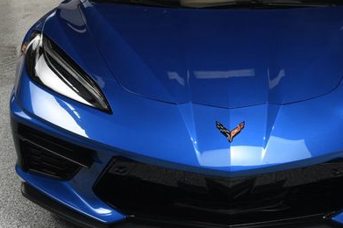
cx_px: 206
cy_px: 77
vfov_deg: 22.9
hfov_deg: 33.8
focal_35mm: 59
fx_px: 562
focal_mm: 24
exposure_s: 1/160
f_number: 11
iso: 100
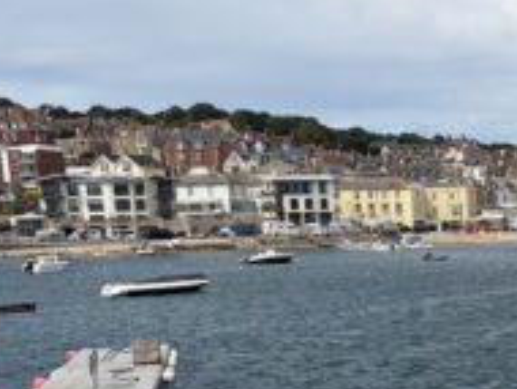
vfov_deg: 17.4
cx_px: 642
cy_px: 430
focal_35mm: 82
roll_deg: -0.2
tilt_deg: -9.6
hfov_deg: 21.8
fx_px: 1226
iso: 50
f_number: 1.6
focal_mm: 5.96
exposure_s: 1/4950
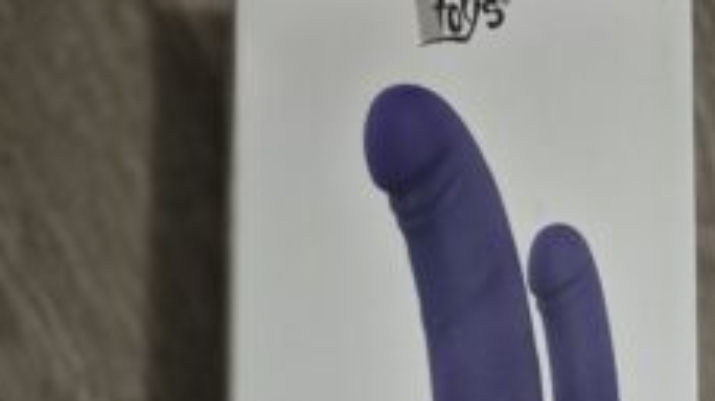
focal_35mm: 44
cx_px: 486
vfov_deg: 24.8
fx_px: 834
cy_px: 467
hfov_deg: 45.6
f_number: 1.8
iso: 1600
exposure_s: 1/100
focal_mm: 5.4
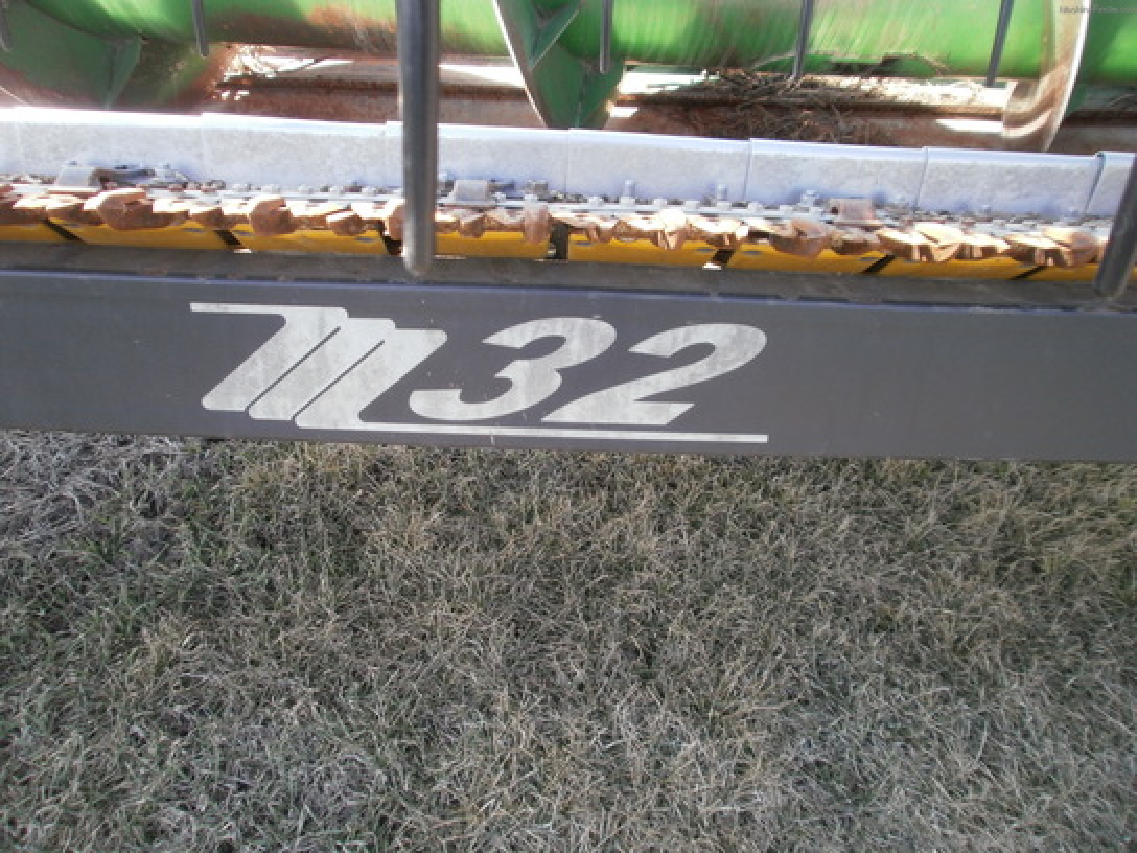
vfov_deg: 53.1
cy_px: 426
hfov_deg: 67.3
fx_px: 854
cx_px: 568
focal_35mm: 26
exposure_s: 1/160
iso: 100
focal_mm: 4.65
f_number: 2.6
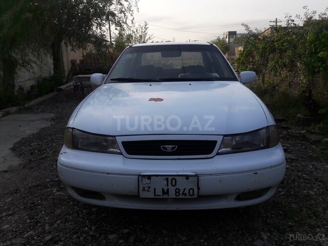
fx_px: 265
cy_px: 123
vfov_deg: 49.7
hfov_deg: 63.4
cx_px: 164
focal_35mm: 28
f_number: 1.9
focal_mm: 3.7
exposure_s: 1/993
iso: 40
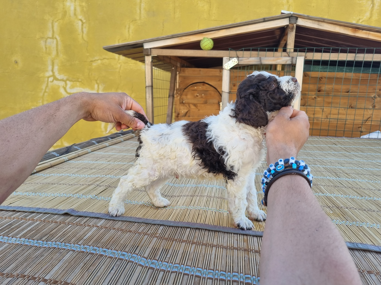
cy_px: 142
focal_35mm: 26
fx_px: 286
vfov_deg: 53.1
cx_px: 190
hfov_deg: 67.3
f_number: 1.8
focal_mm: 5.4
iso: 50
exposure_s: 1/574
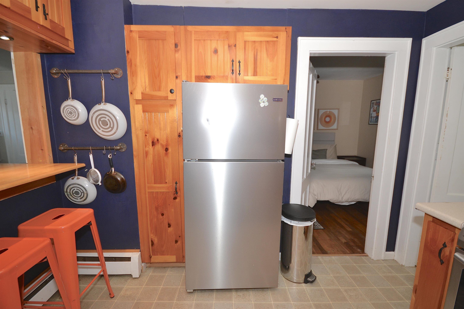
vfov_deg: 72.1
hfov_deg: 95.0
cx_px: 232
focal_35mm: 16
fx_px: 213
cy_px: 154
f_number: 5.6
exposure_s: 1/60
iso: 400
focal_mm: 11
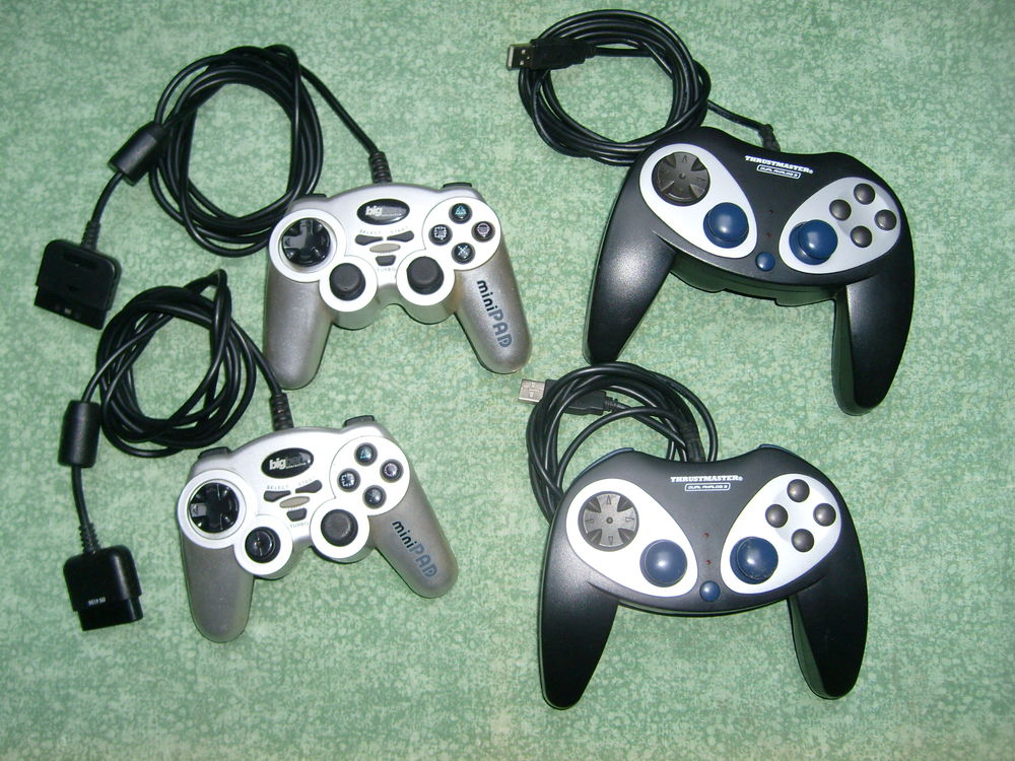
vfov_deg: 40.7
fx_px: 1026
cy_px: 380
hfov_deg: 52.6
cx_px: 508
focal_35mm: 35
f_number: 2.8
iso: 100
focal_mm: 5.8
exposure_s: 1/45
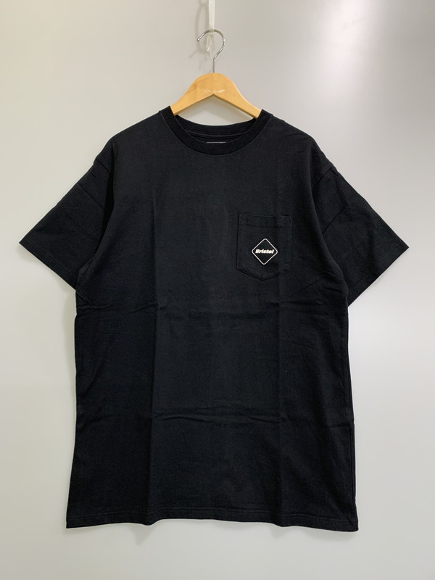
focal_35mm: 26
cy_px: 290
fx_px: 436
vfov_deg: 67.3
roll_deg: +0.9
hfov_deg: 53.1
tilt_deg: -14.3
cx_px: 218
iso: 250
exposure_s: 1/60
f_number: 1.8
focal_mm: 4.25
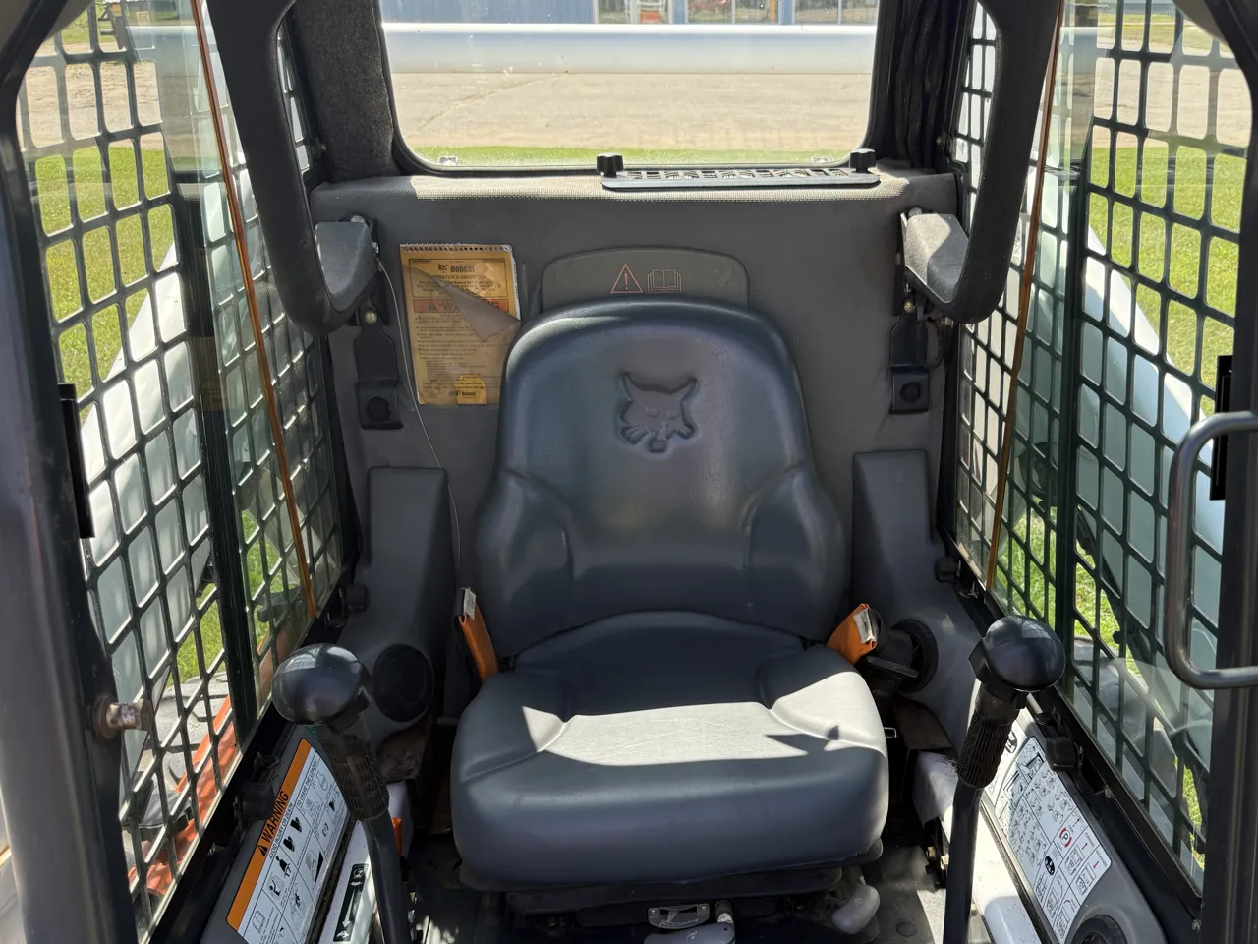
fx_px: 1090
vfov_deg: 46.5
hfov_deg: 59.6
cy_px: 573
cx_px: 738
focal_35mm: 30
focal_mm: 6.76
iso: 100
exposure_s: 1/722
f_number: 1.78
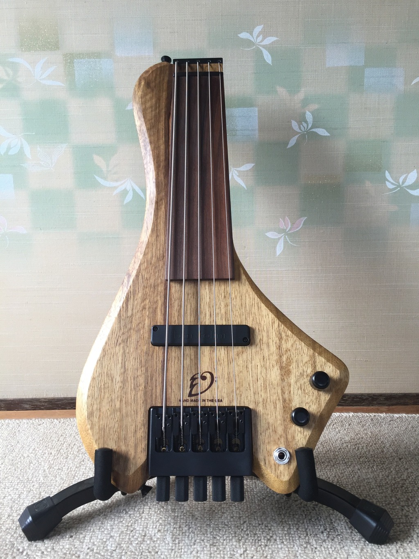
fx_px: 468
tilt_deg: -10.4
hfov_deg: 48.2
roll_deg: +0.7
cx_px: 210
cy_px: 280
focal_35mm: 29
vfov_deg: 61.7
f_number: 2.2
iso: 50
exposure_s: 1/120
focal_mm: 4.15
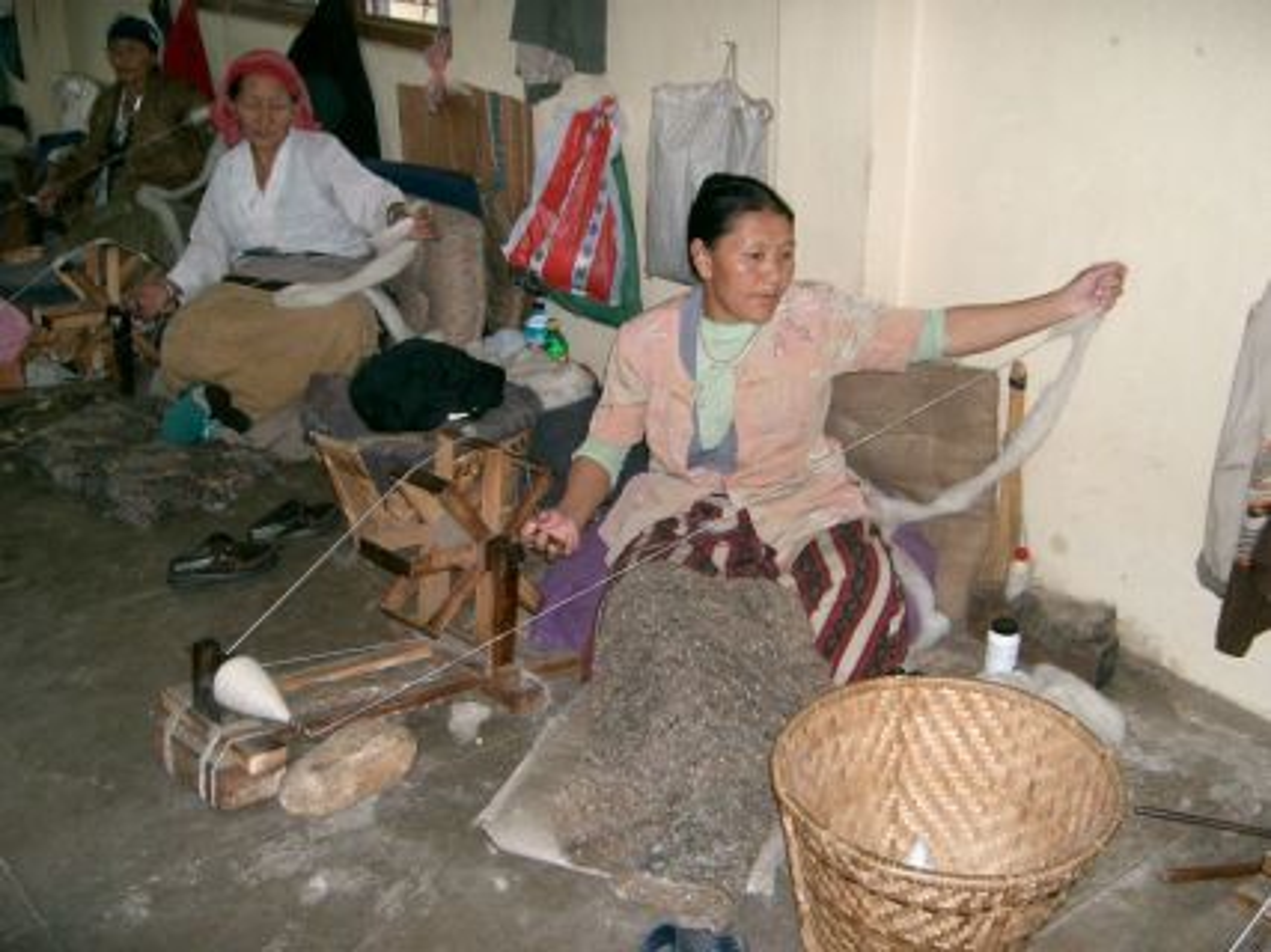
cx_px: 636
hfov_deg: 47.9
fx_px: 1432
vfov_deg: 36.8
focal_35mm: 39
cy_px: 476
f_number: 2.8
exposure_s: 1/50
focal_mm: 8
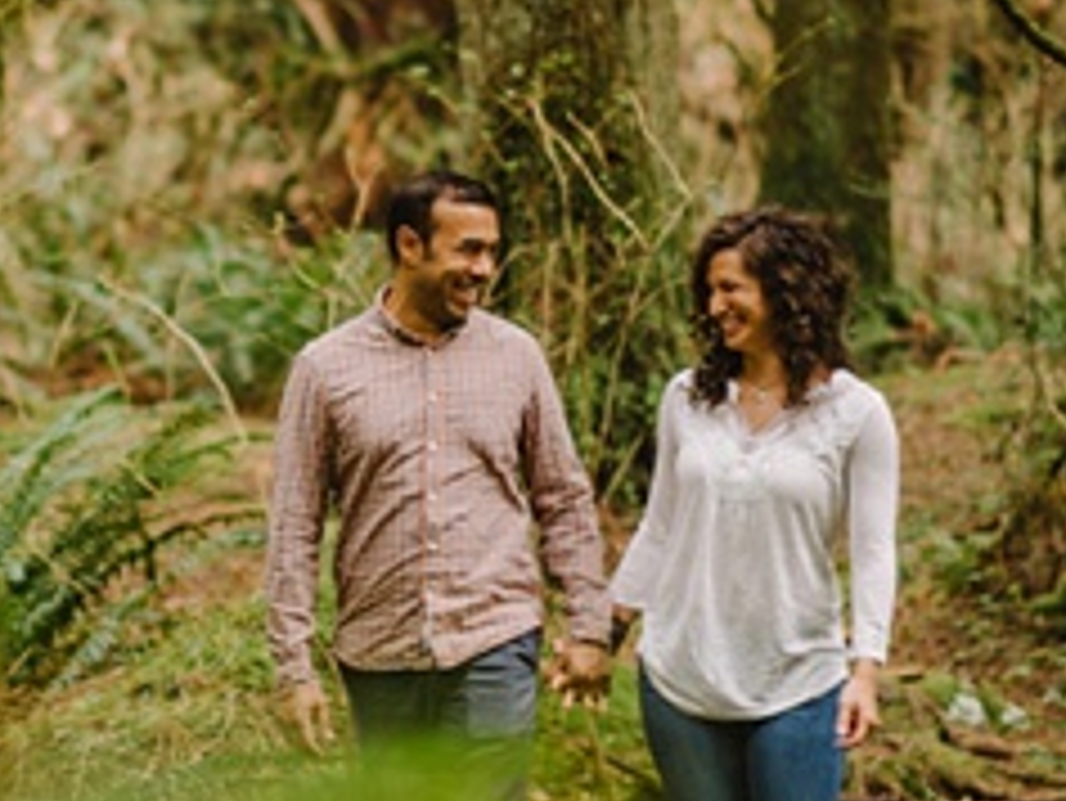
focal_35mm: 262
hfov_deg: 7.5
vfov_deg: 5.7
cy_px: 333
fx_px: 8072
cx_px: 40
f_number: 2
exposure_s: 1/200
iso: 200
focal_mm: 85
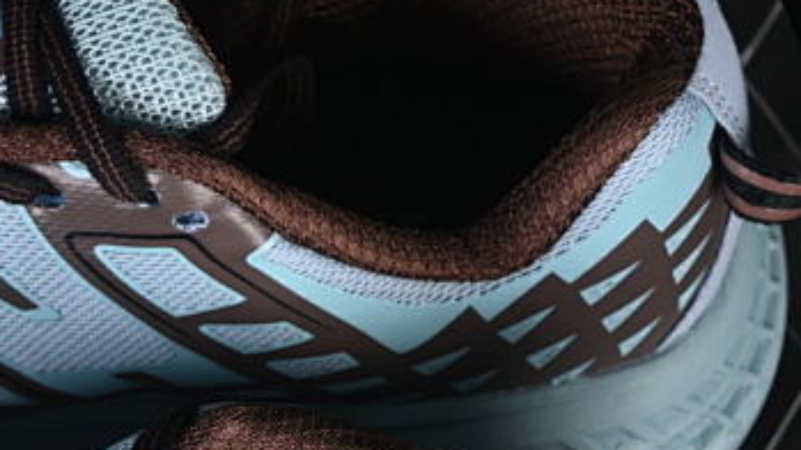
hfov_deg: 8.8
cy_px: 537
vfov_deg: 5.0
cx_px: -34
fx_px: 5159
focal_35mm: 243
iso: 160
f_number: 7.1
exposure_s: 1/60
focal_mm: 50
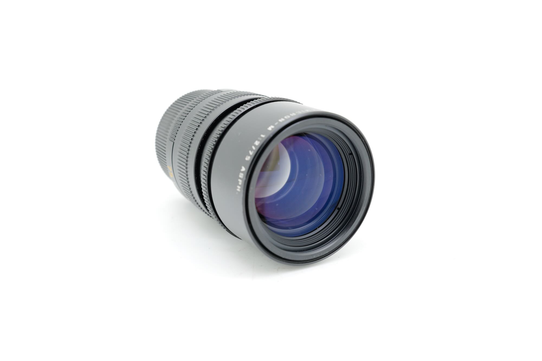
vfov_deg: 31.2
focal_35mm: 43
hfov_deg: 45.4
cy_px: 180
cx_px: 271
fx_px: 647
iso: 800
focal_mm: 43
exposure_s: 1/60
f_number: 8
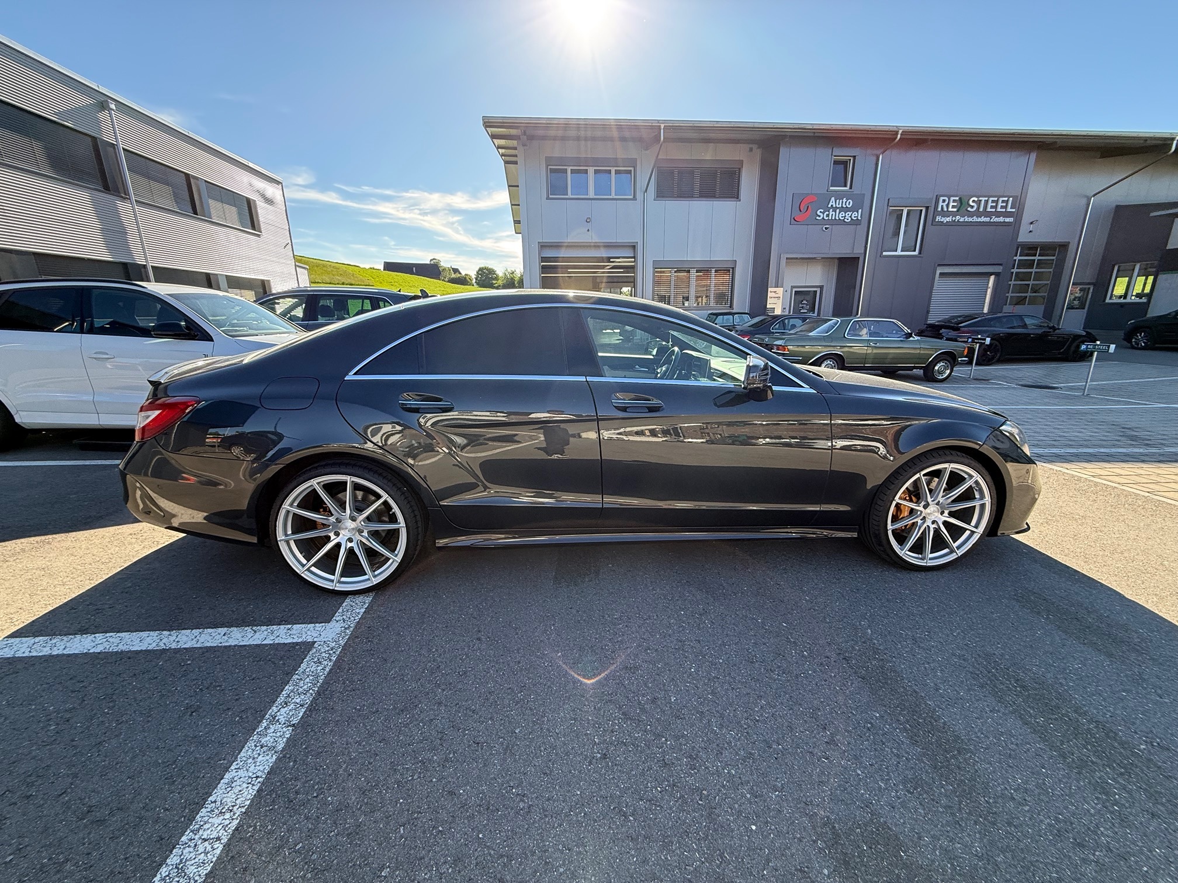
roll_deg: +1.9
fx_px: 476
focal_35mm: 14
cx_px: 589
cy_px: 442
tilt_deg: -17.2
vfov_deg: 85.7
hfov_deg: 102.1
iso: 64
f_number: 2.2
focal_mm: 2.22
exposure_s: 1/405
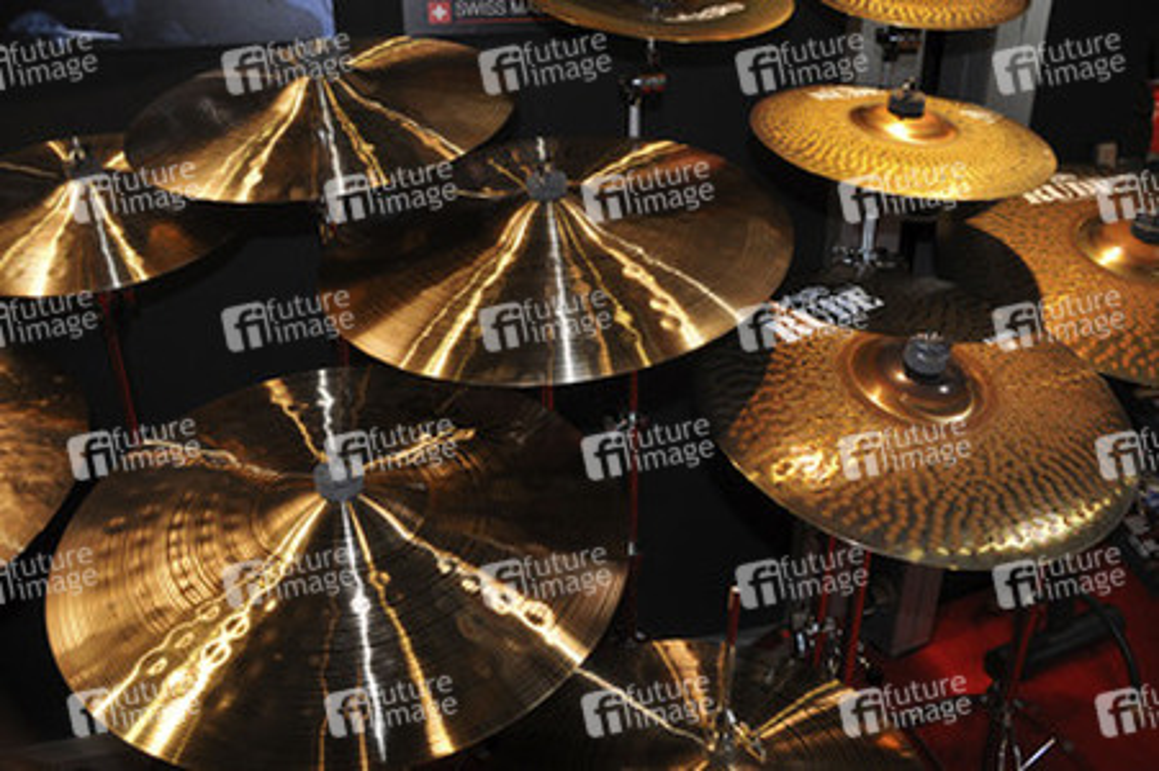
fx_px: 965
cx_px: 580
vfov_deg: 43.5
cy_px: 386
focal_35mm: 30
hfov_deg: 62.0
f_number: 3.5
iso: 450
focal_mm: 20
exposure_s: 1/125
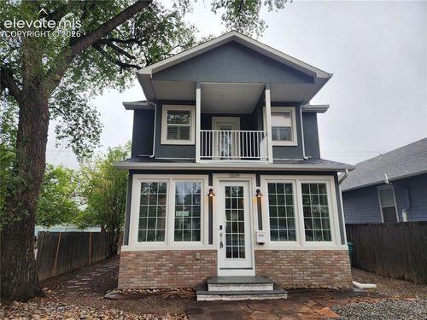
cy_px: 160
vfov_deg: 58.9
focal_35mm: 23
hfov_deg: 73.9
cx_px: 214
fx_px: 284
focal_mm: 5.4
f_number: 1.8
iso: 20
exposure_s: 1/626
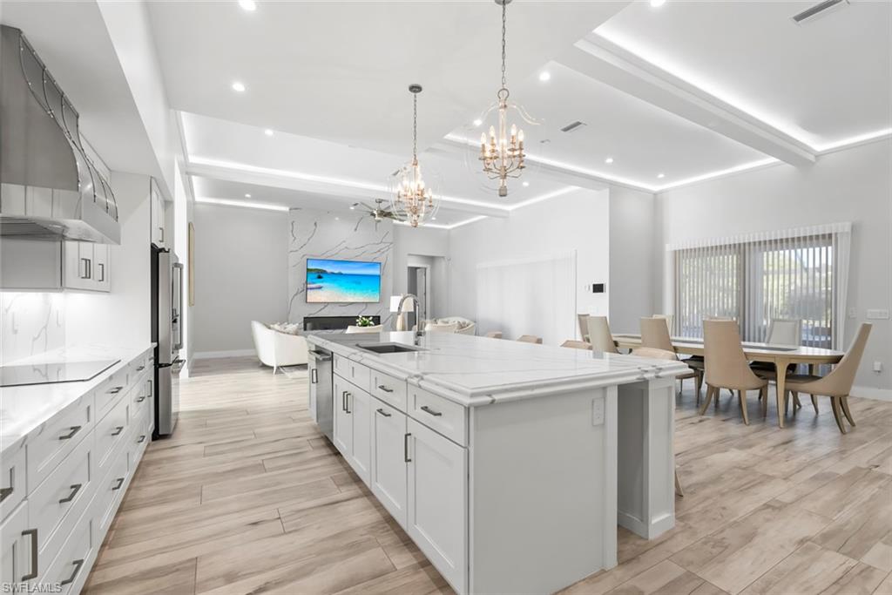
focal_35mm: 16
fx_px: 396
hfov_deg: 96.7
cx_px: 446
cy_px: 298
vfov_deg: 73.8
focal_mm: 16
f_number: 9
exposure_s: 1/4
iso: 100
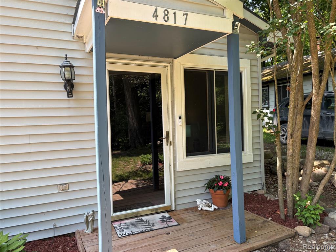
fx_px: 252
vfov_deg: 53.1
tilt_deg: -0.4
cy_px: 126
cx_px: 168
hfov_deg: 67.3
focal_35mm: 26
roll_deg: +1.6
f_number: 1.6
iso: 50
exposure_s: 1/364
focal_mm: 5.96
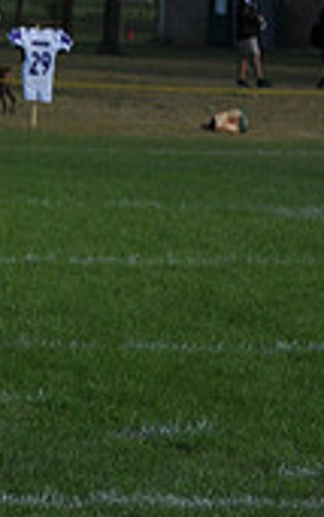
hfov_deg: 4.5
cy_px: 91
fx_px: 3995
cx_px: -536
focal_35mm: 283
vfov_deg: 7.4
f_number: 6.3
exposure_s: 1/1000
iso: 400
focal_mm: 82
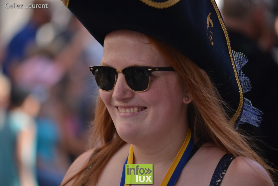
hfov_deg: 11.0
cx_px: 139
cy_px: 93
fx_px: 1448
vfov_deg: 7.3
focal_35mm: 188
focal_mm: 125
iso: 100
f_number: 2.8
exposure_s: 1/640
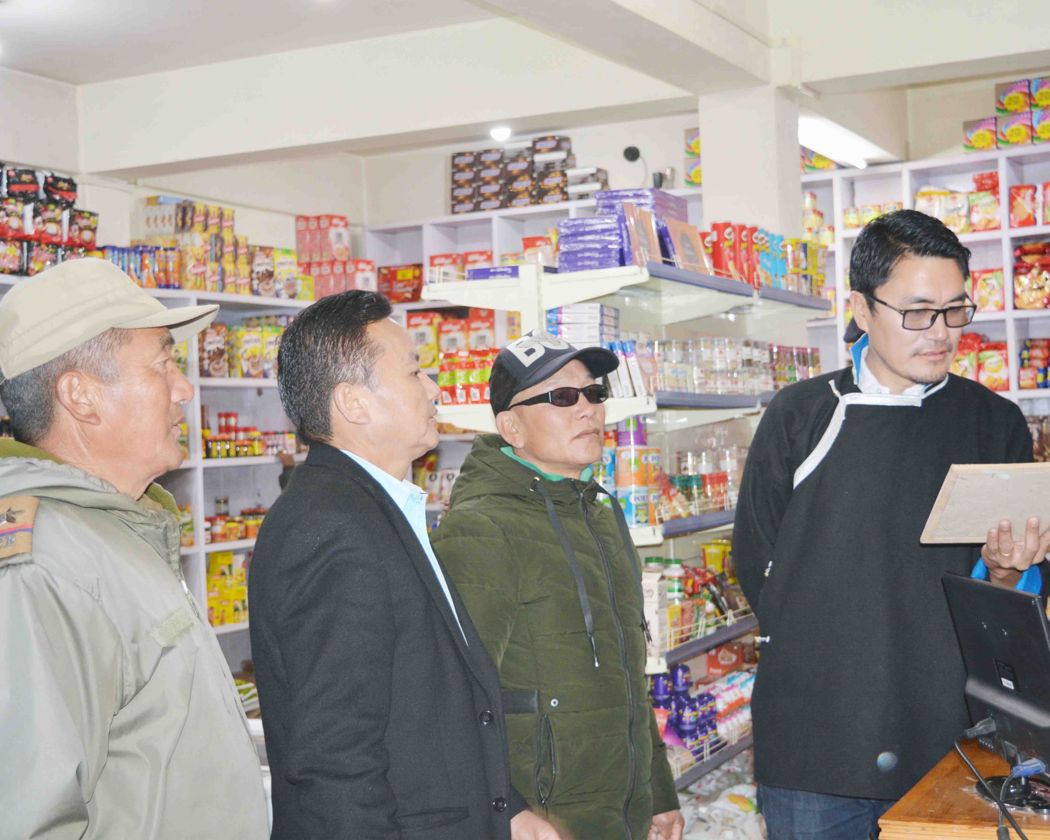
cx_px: 589
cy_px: 420
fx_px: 1634
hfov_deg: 35.6
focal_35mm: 53
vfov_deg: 28.8
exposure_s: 1/60
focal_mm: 31
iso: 720
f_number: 4.2
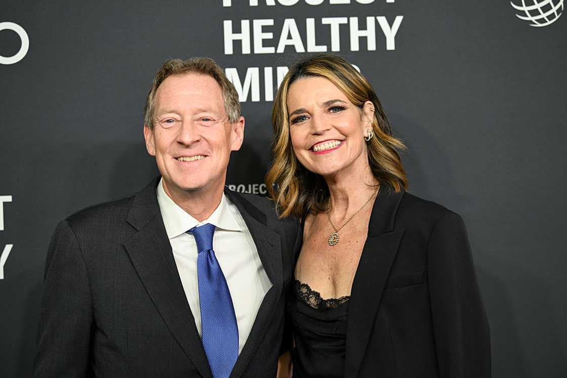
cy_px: 189
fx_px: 1103
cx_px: 284
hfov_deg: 28.8
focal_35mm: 70
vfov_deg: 19.5
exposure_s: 1/160
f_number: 2.8
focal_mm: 70
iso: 800
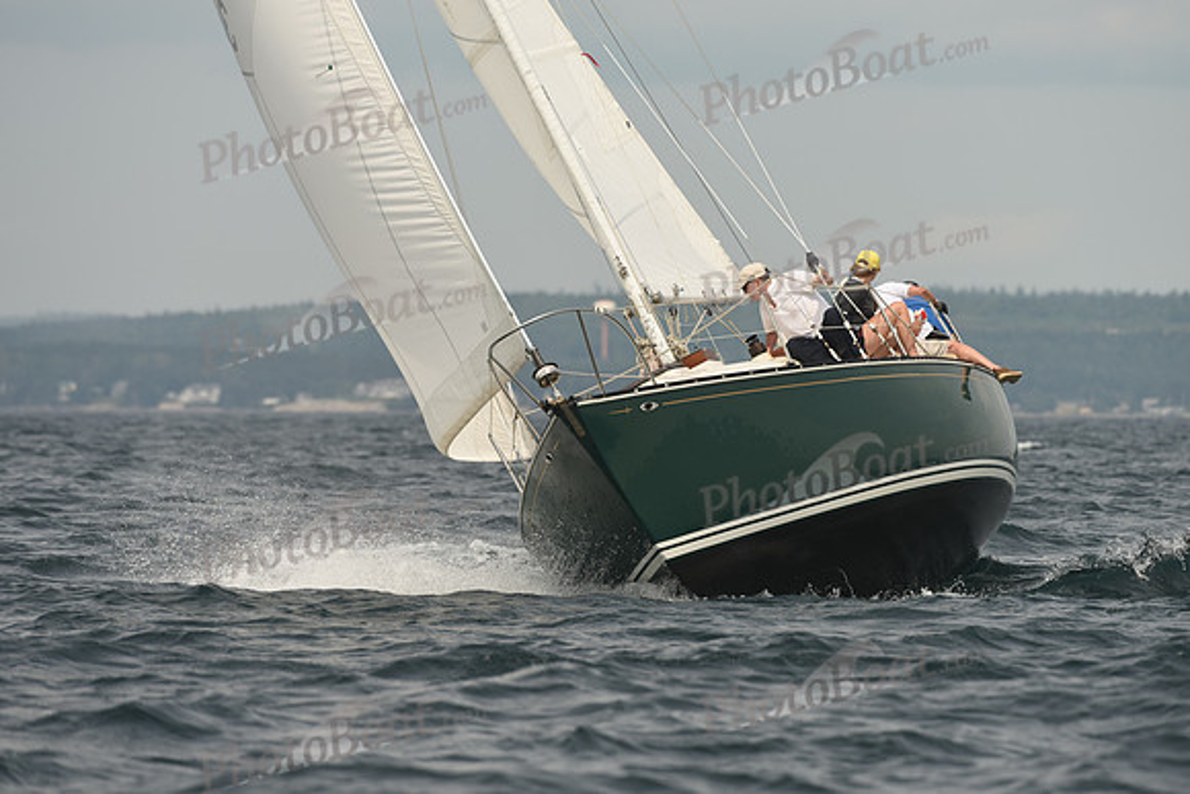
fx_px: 13225
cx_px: 595
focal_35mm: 400
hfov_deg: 5.2
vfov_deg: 3.4
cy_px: 397
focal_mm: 400
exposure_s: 1/1000
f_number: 6.3
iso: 250
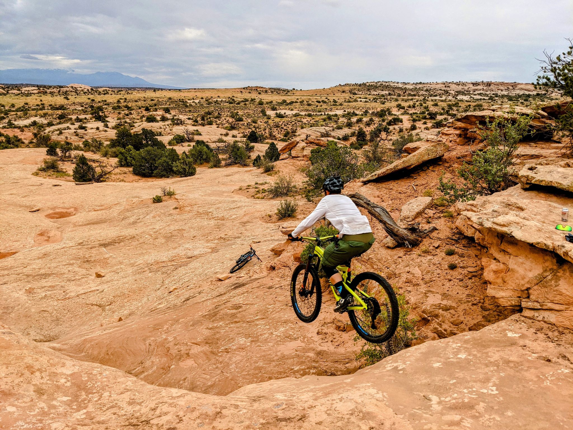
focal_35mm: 27
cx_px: 286
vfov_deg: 51.4
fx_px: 447
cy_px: 215
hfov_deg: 65.3
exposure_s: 1/479
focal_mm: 4.38
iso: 59
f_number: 1.73
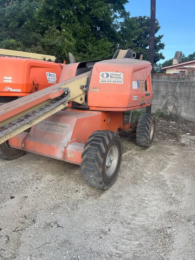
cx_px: 98
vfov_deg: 67.3
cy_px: 130
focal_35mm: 26
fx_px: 195
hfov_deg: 53.1
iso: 50
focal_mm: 5.1
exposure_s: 1/1536
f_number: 1.6
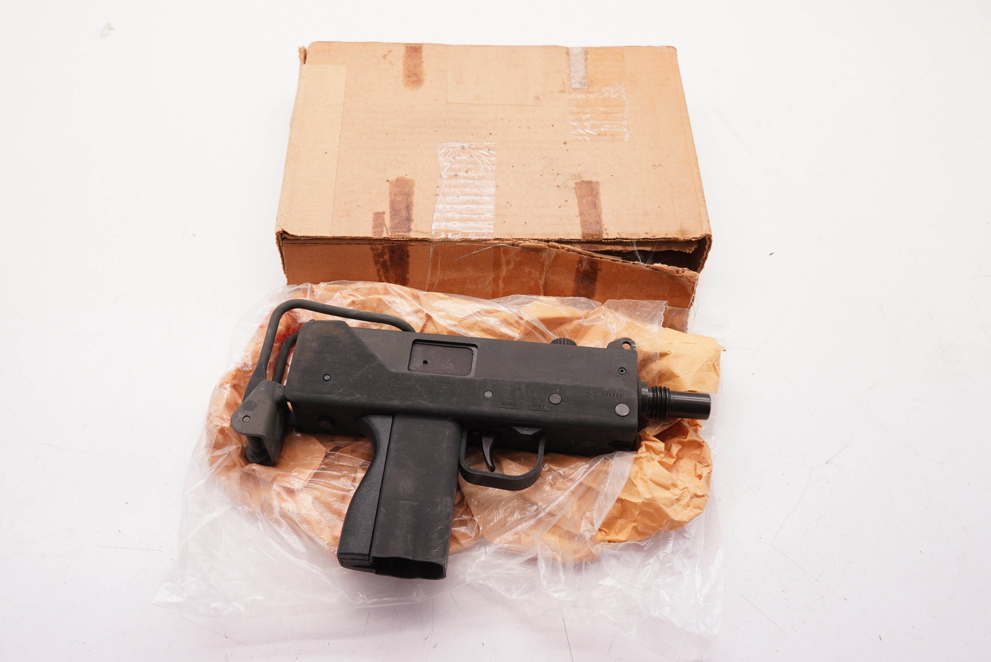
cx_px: 496
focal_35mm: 33
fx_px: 909
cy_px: 331
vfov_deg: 40.0
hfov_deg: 57.2
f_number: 5.6
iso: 800
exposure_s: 1/250
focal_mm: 22
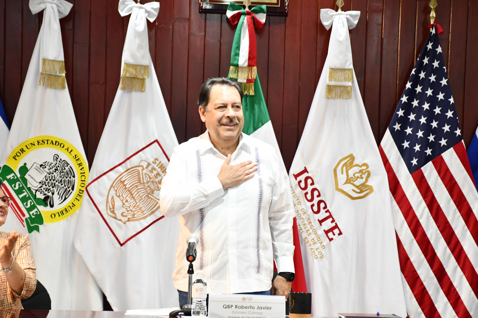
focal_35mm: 99
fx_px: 1314
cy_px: 159
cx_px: 239
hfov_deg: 20.6
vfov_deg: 13.8
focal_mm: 66
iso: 3200
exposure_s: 1/60
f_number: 6.3
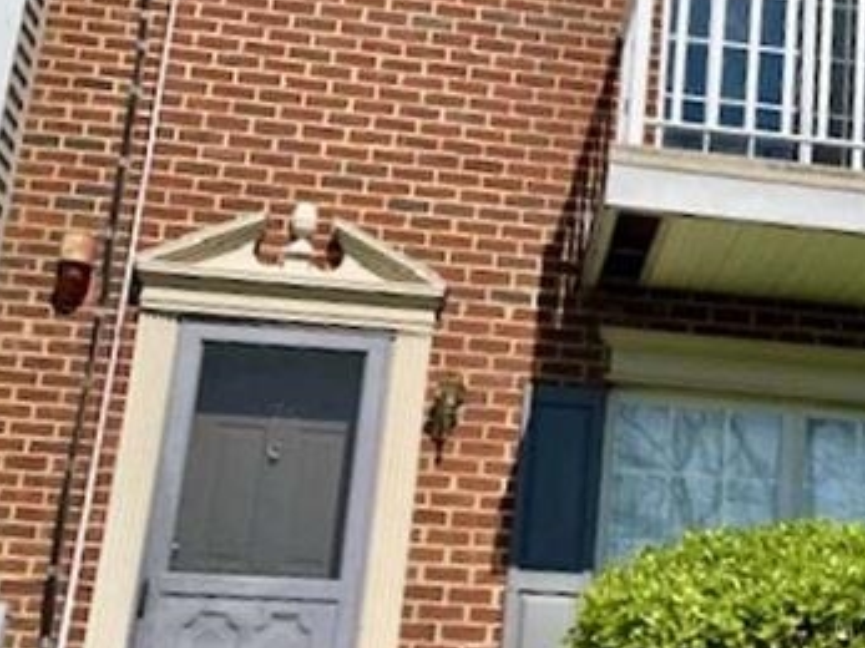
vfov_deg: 30.2
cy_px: 319
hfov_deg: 37.8
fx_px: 1199
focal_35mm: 48
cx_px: 723
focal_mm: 4.2
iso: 32
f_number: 1.6
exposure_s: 1/4831
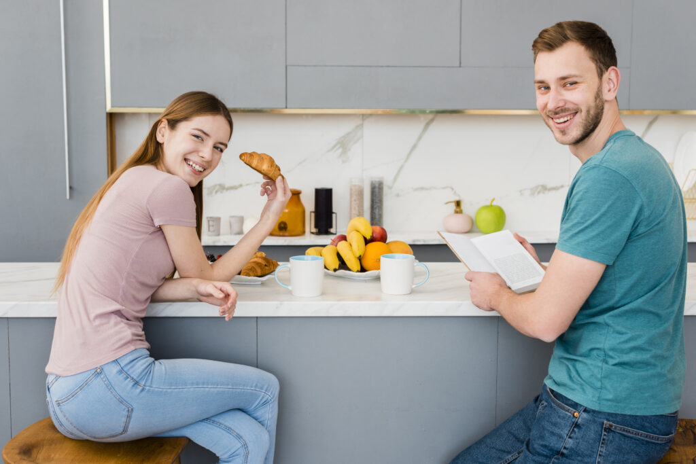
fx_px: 967
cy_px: 232
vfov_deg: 27.0
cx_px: 348
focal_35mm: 50
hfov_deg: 39.6
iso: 400
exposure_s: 1/160
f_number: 4
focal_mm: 50
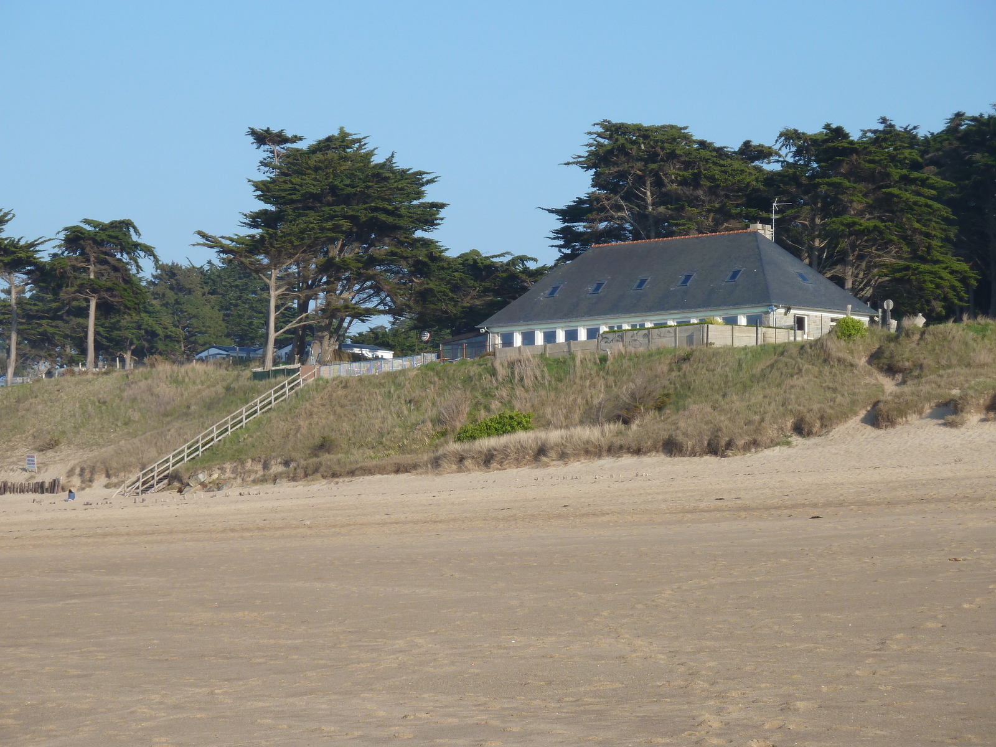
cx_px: 498
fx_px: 3424
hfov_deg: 16.6
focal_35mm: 119
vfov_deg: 12.5
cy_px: 374
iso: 80
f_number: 4.4
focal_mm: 19.5
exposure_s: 1/400
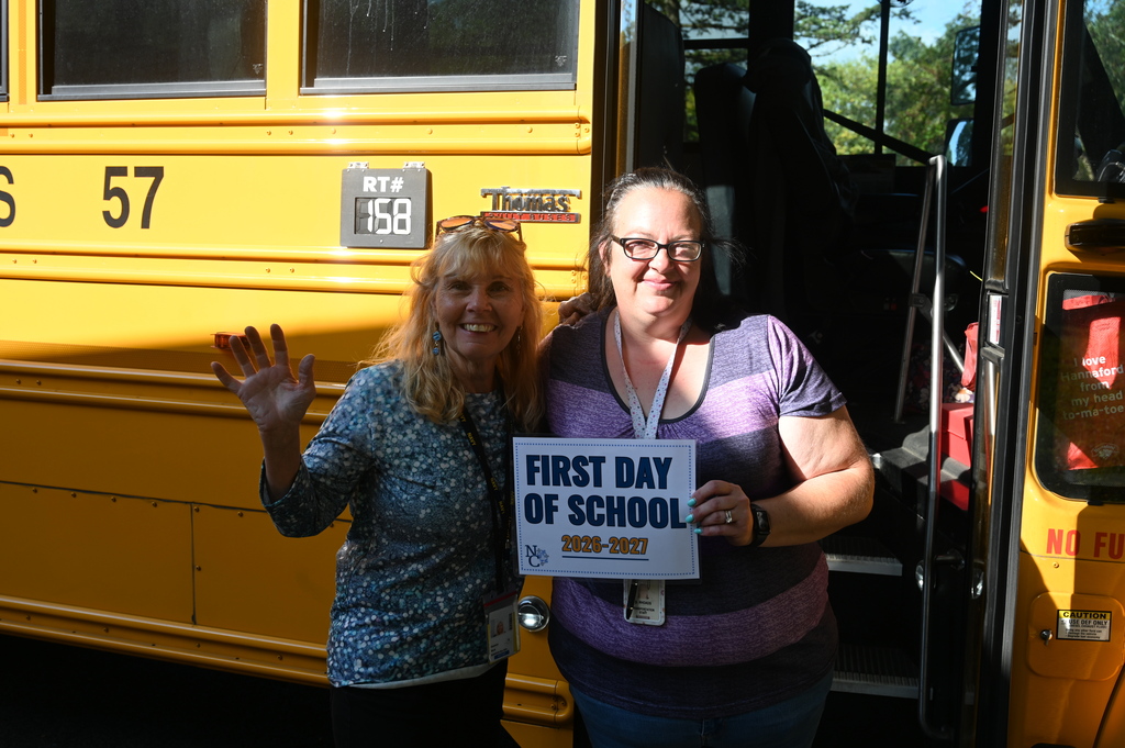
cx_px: 562
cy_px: 374
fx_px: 1077
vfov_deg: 38.3
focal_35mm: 34
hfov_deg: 55.1
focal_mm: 34.5
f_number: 5.6
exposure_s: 1/250
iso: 125
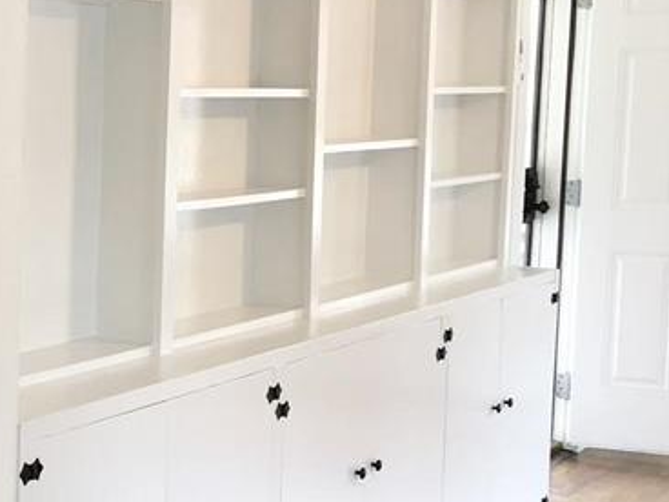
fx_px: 1507
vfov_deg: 18.9
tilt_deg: -4.6
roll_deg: +0.5
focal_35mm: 78
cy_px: 240
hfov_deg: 22.1
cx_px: -231
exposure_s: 1/15
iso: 40
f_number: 1.8
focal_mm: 4
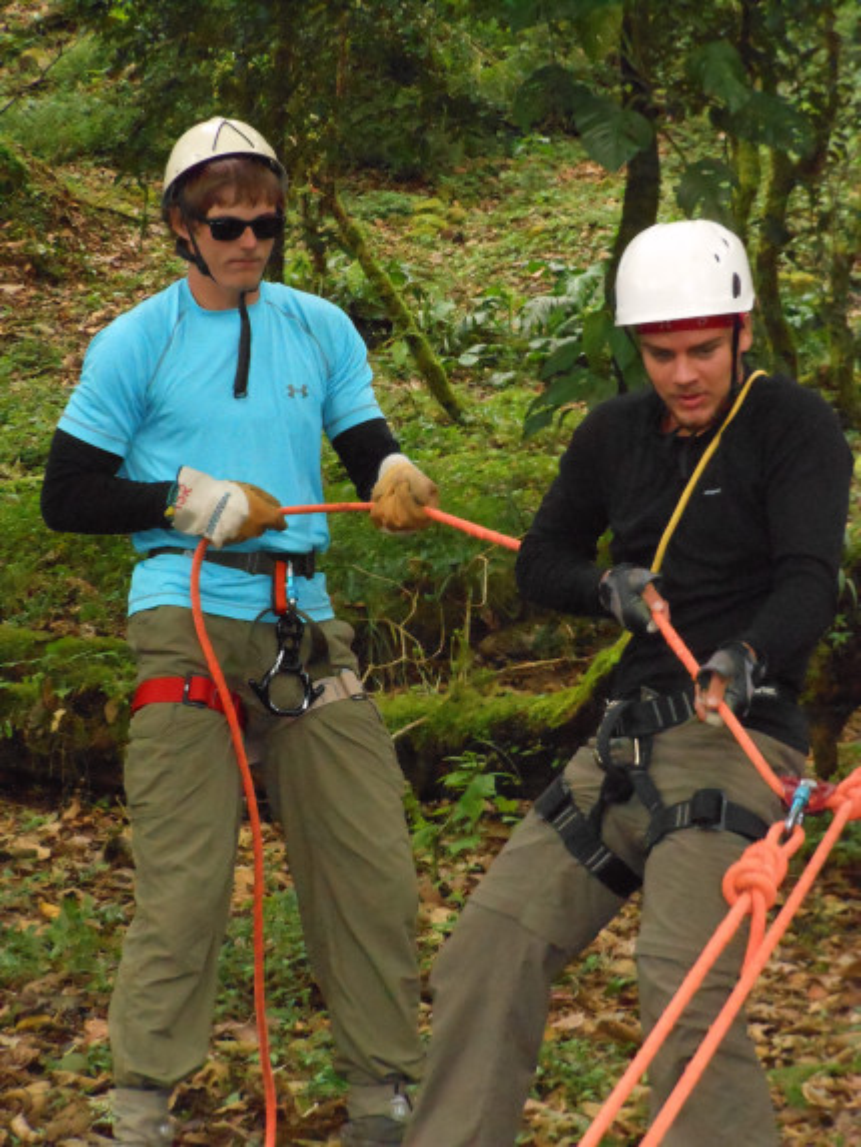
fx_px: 3978
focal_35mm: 120
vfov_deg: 16.4
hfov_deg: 12.4
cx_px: 430
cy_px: 574
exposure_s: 1/60
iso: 1000
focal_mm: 21.5
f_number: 5.4
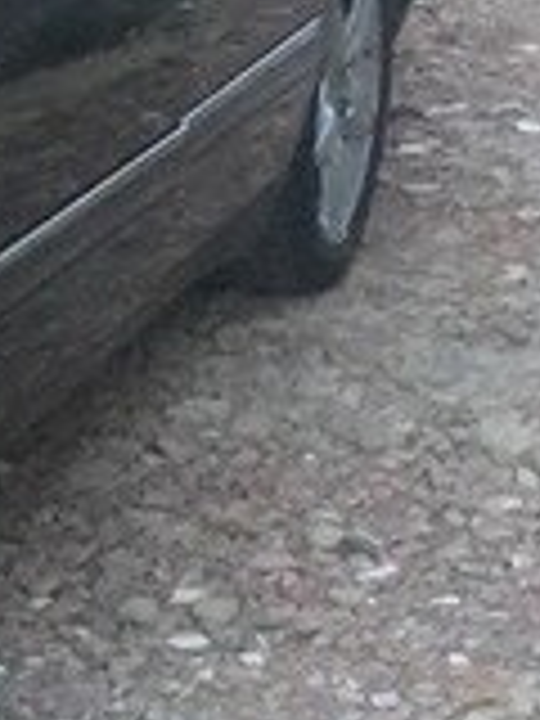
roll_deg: +2.2
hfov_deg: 11.1
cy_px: 457
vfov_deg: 16.4
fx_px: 2496
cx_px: -562
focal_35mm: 120
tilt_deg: -22.7
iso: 500
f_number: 2.2
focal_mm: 4.15
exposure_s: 1/17
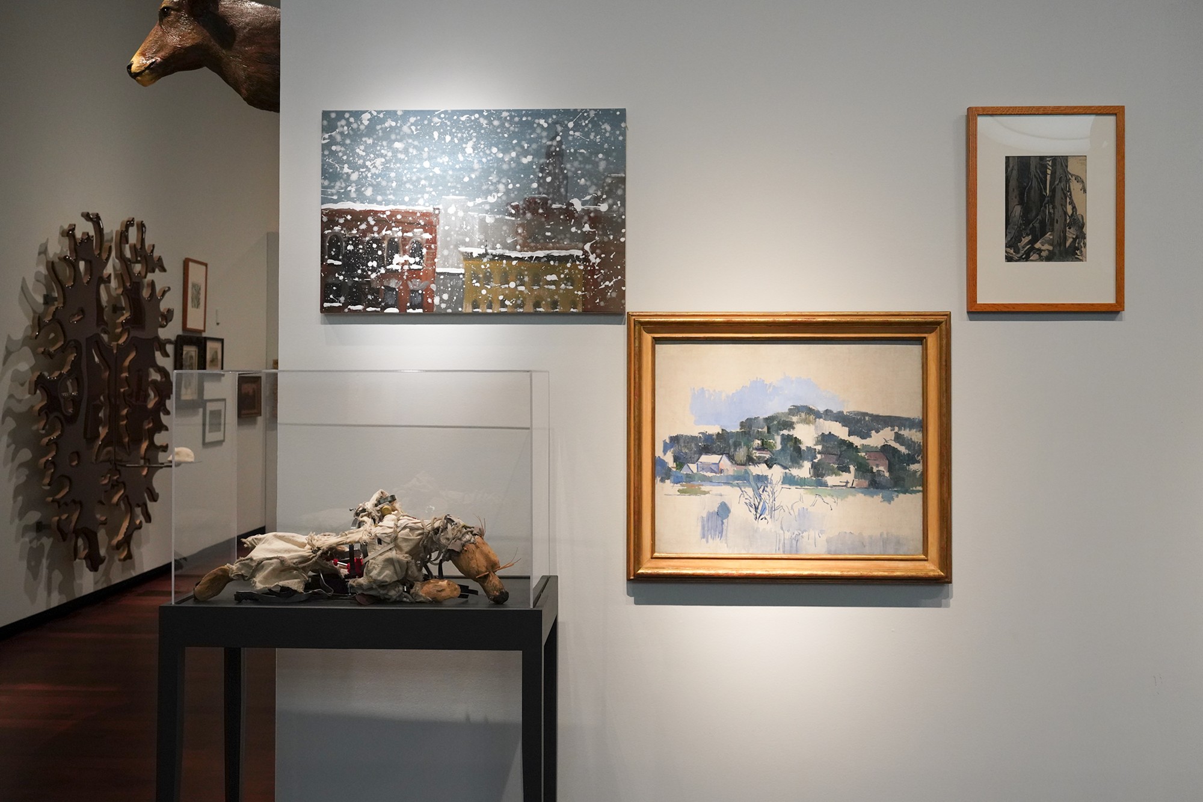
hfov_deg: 54.4
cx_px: 602
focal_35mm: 35
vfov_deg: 37.9
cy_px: 401
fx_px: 1170
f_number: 6.3
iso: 3200
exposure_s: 1/100
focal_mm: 35
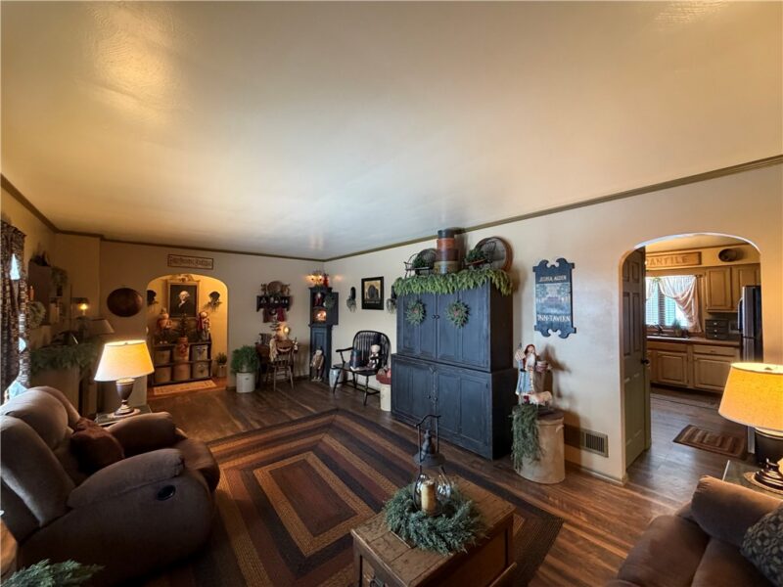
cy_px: 294
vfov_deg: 85.7
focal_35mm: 14
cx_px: 392
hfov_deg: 102.1
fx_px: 317
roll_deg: +0.3
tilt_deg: +1.0
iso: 500
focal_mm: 2.22
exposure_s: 1/60
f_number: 2.2
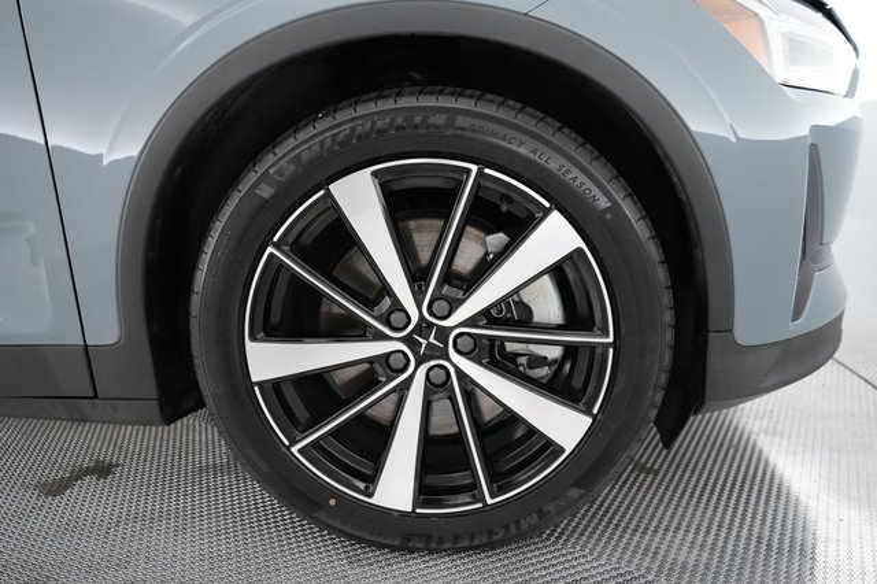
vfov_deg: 51.2
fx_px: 609
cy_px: 292
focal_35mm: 25
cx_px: 438
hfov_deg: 71.5
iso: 6400
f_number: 2.8
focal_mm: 25
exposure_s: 1/320
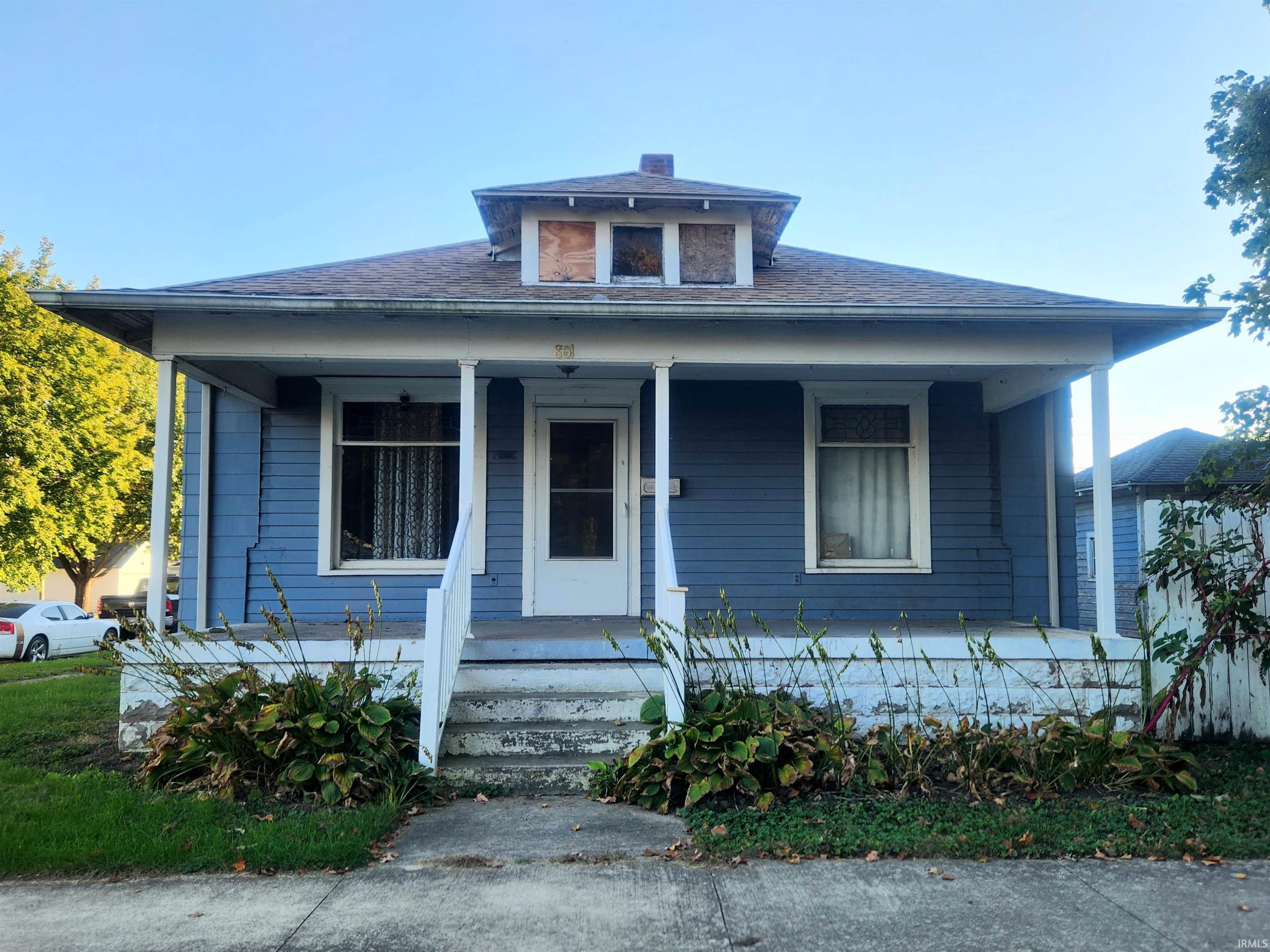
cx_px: 635
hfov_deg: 73.9
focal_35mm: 23
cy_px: 476
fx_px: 844
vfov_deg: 58.9
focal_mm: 5.4
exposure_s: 1/312
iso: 20
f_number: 1.8
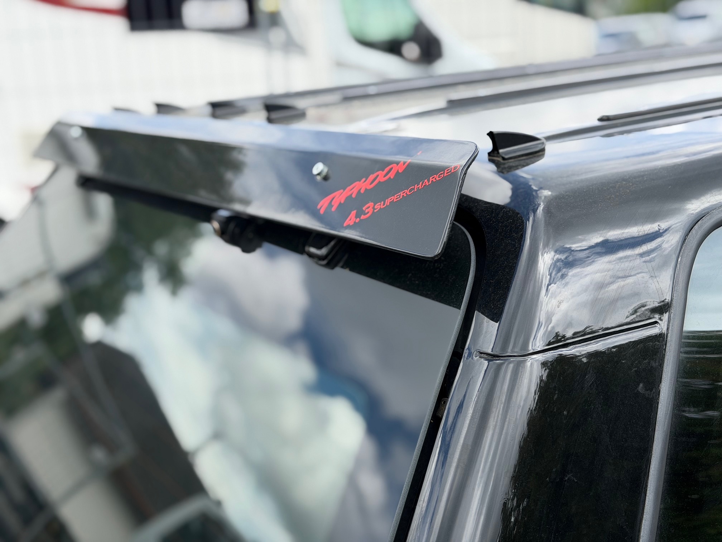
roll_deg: +3.2
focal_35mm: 48
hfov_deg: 39.7
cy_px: 271
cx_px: 361
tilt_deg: -13.8
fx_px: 1001
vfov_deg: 30.3
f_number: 1.78
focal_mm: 6.76
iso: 64
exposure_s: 1/1543
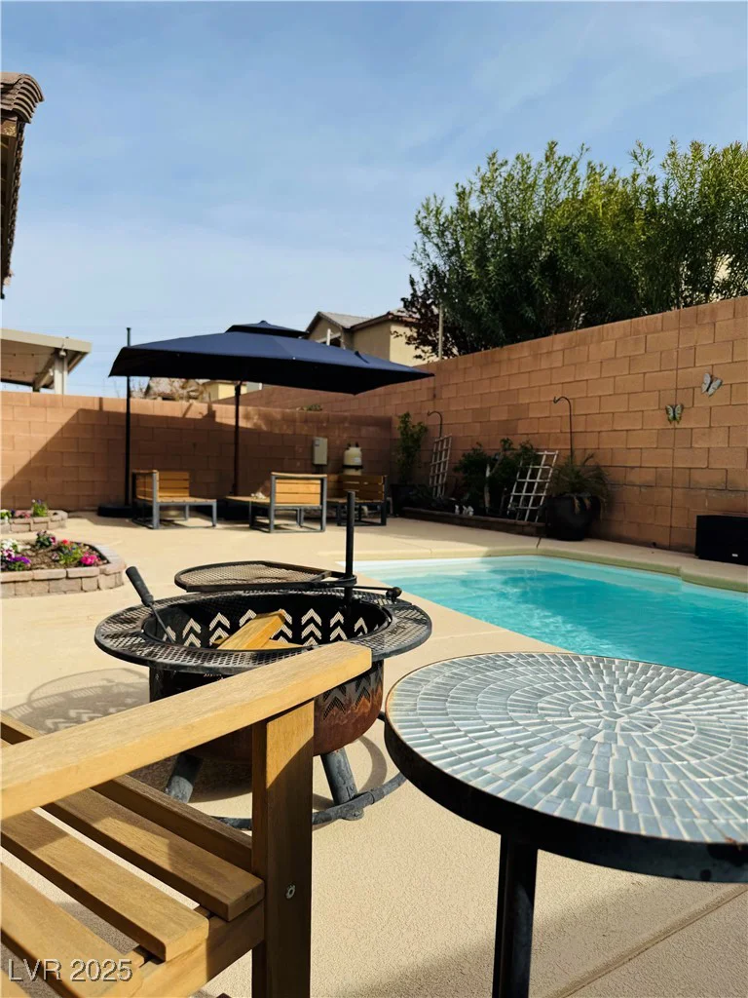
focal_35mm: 24
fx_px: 691
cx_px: 374
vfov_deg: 71.6
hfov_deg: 56.8
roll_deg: -1.7
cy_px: 499
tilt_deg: -3.6
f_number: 1.78
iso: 80
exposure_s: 1/5348
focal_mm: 6.76
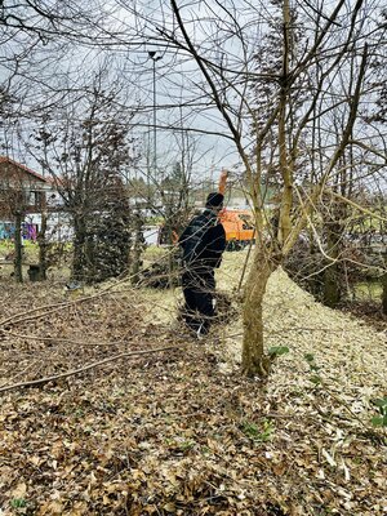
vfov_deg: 67.3
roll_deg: +0.2
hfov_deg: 53.1
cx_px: 194
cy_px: 258
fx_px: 388
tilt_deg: -8.1
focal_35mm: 26
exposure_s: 1/428
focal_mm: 5.1
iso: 50
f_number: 1.6
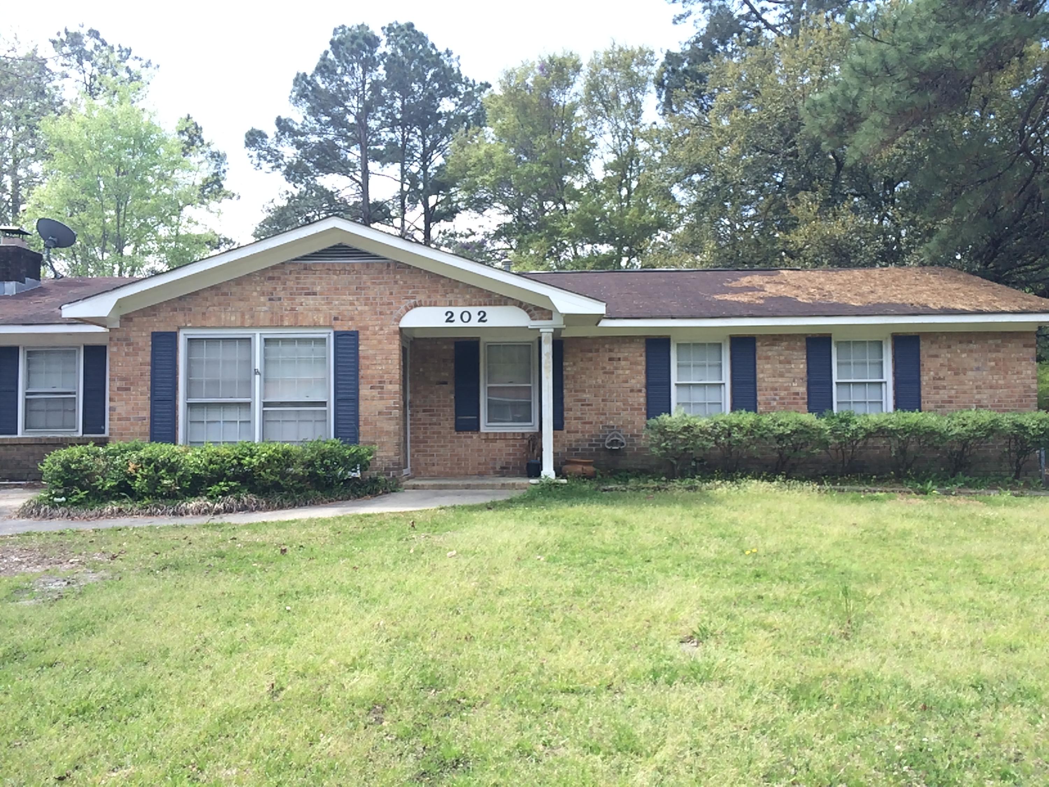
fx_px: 879
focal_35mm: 29
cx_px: 524
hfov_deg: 61.7
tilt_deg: +1.4
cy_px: 394
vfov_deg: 48.2
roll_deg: -0.8
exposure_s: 1/552
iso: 32
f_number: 2.2
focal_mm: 4.15
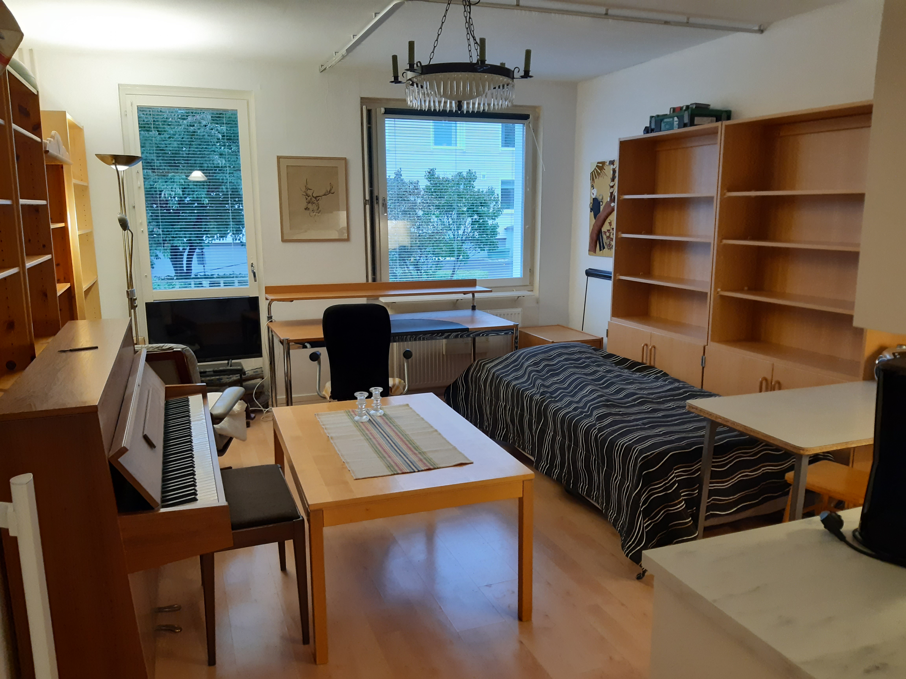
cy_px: 340
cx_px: 453
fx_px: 680
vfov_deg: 53.1
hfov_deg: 67.3
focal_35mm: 26
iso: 200
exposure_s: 1/33
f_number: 1.7
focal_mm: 3.92
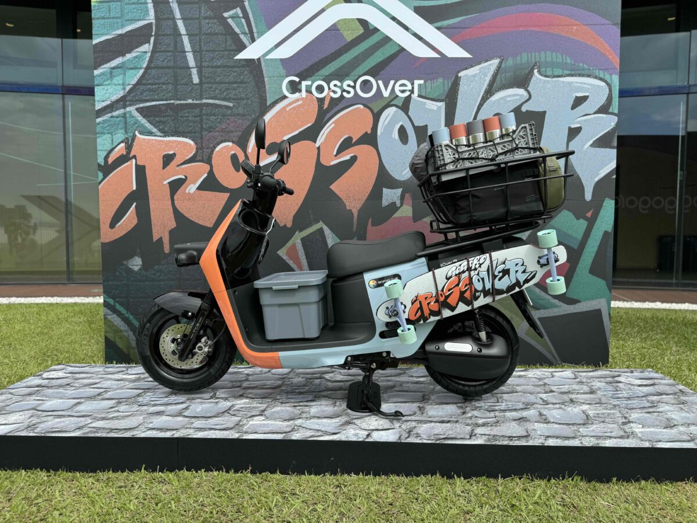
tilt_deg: -3.3
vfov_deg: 56.8
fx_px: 483
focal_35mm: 24
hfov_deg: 71.6
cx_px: 348
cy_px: 262
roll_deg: -0.2
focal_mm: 6.86
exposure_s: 1/2252
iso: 80
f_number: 1.78
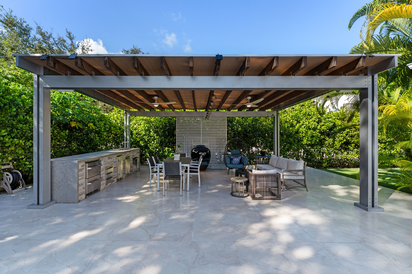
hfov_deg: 98.2
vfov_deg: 75.1
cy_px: 137
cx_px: 206
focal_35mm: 16
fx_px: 179
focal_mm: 15.6
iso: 200
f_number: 8
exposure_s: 1/125
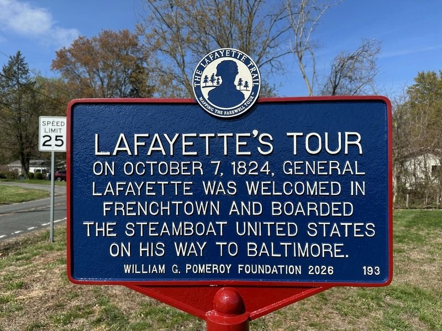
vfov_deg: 56.8
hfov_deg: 71.6
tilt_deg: +0.4
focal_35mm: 24
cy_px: 166
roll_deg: -0.2
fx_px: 306
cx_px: 221
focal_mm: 6.86
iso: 80
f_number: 1.78
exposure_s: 1/4348
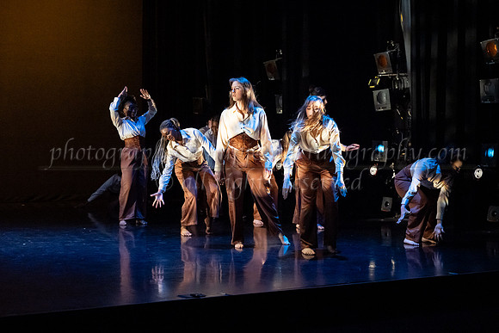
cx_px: 234
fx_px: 970
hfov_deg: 28.8
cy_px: 163
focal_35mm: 70
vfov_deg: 19.5
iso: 4000
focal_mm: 66
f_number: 3.5
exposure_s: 1/400
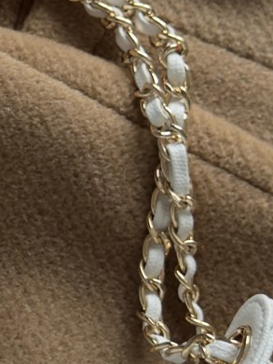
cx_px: -217
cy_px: 259
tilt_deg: -78.1
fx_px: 1883
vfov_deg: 11.0
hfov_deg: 8.0
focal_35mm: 179
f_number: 1.78
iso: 200
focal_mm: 6.76
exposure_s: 1/60
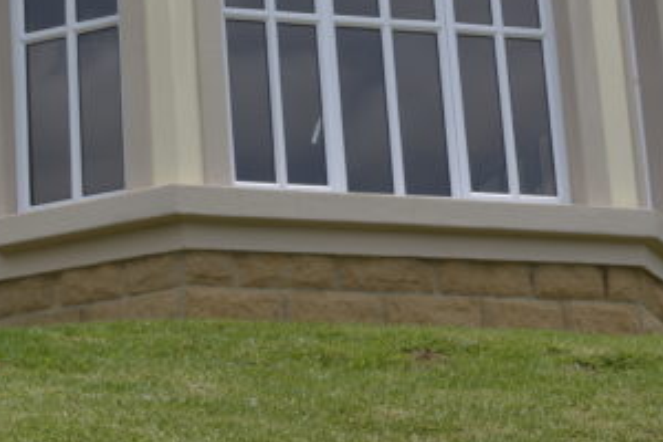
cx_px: 283
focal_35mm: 165
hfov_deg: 12.4
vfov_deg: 8.3
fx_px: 3039
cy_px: 4
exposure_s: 1/160
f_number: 11
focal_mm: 55
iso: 100
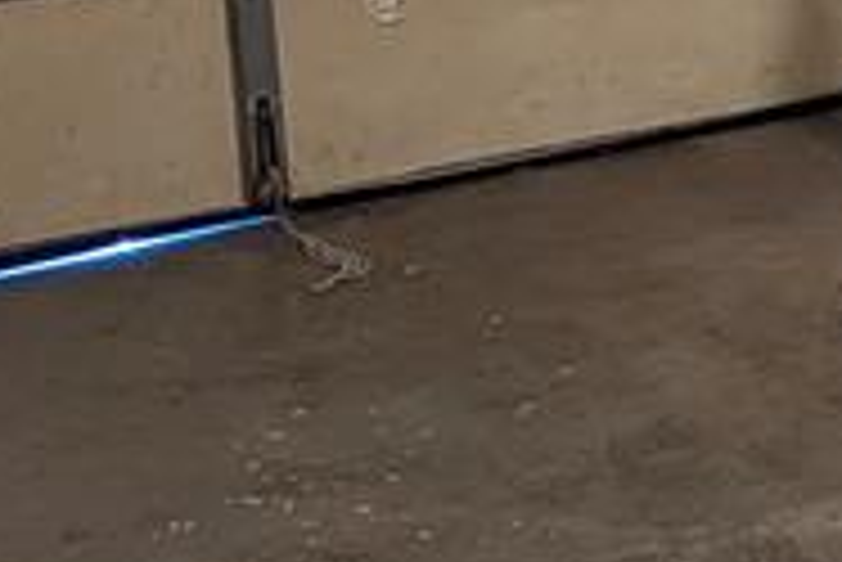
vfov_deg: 9.9
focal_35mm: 136
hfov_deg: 13.2
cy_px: -162
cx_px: 1621
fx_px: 3183
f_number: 1.85
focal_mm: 6.81
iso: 976
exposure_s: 1/120
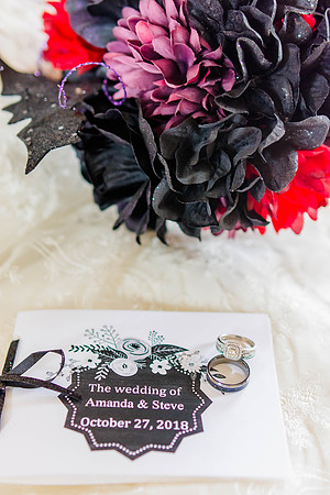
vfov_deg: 37.9
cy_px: 248
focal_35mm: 52
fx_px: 722
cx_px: 165
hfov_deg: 25.8
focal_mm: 35
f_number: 2.2
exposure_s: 1/100
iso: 800
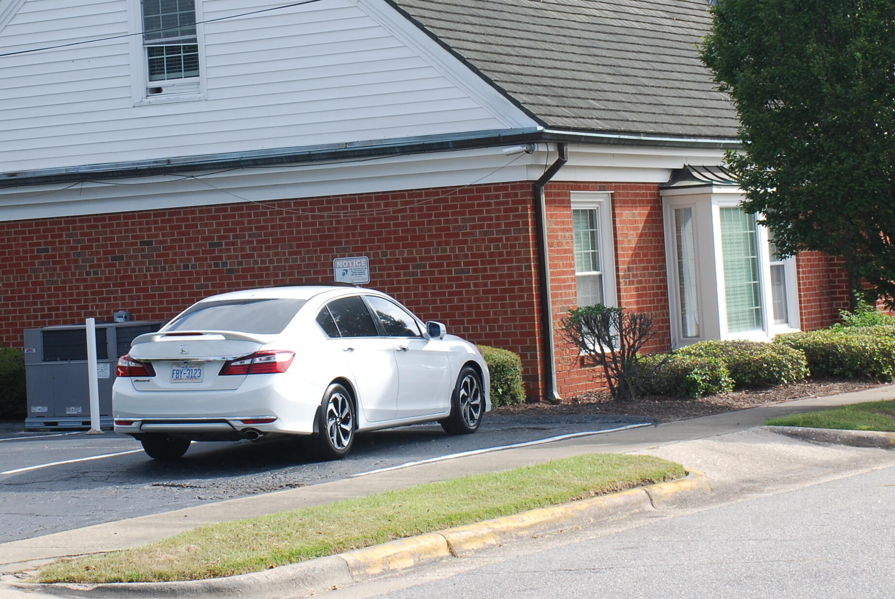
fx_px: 2564
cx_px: 317
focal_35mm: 103
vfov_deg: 13.3
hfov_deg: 19.8
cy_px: 152
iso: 200
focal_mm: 42
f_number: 10
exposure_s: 1/250
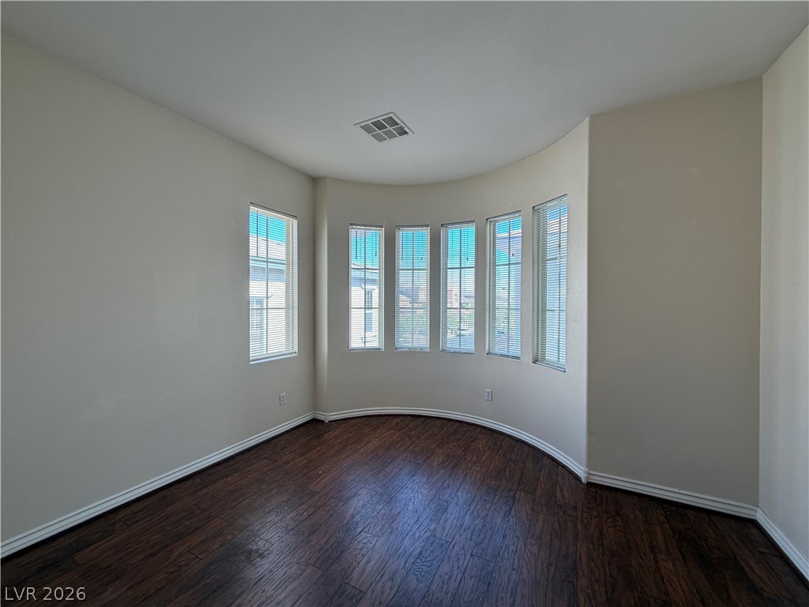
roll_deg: +0.5
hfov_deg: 102.1
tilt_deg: -1.1
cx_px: 404
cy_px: 304
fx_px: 327
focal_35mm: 14
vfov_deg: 85.7
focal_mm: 2.22
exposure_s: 1/120
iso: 80
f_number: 2.2
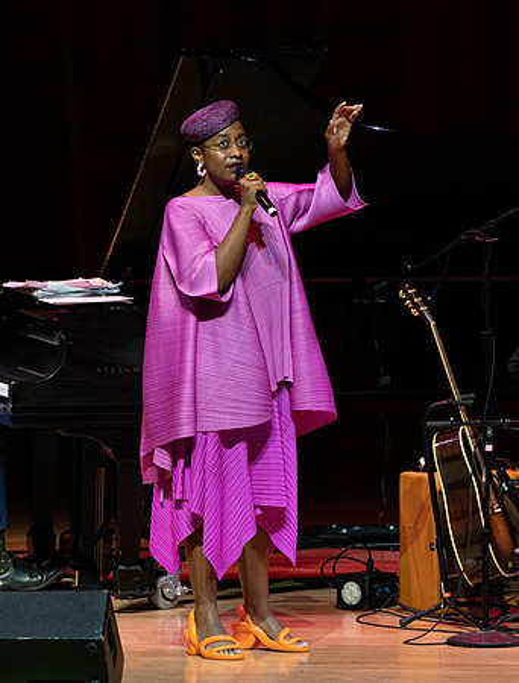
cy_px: 338
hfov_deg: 3.1
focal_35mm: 491
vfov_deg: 4.0
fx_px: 9729
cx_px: 359
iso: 4000
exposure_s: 1/320
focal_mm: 300
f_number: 9
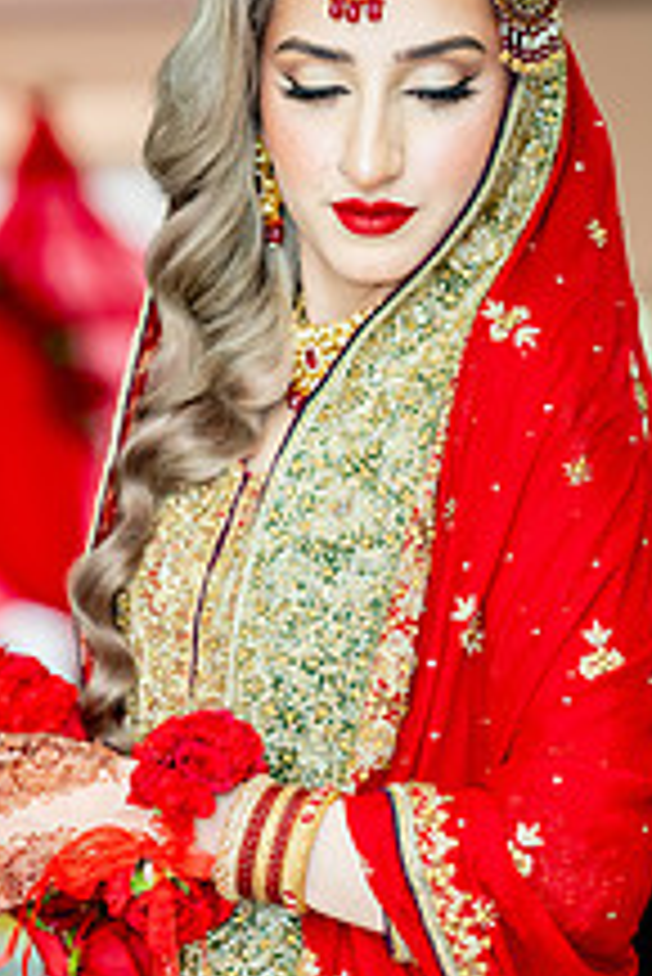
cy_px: 819
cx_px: 153
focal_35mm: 141
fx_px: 3824
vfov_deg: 14.4
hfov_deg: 9.7
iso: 800
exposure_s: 1/200
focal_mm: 68
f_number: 2
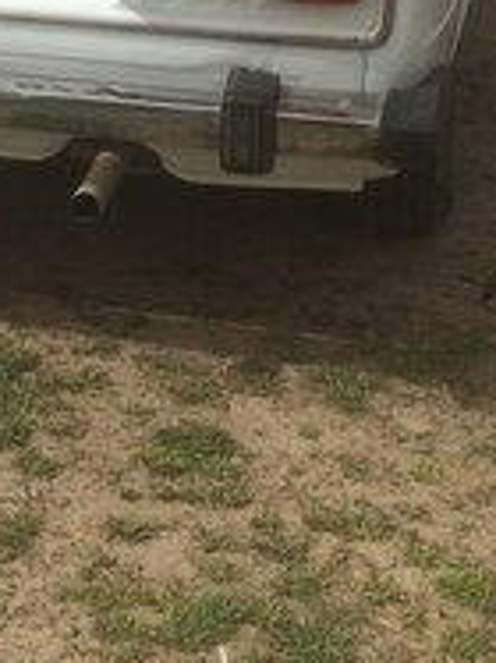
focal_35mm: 77
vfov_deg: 23.4
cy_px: -106
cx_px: -11
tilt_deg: -13.3
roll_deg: +0.0
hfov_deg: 18.6
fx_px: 1473
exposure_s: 1/2564
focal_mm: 4.15
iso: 32
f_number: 2.2
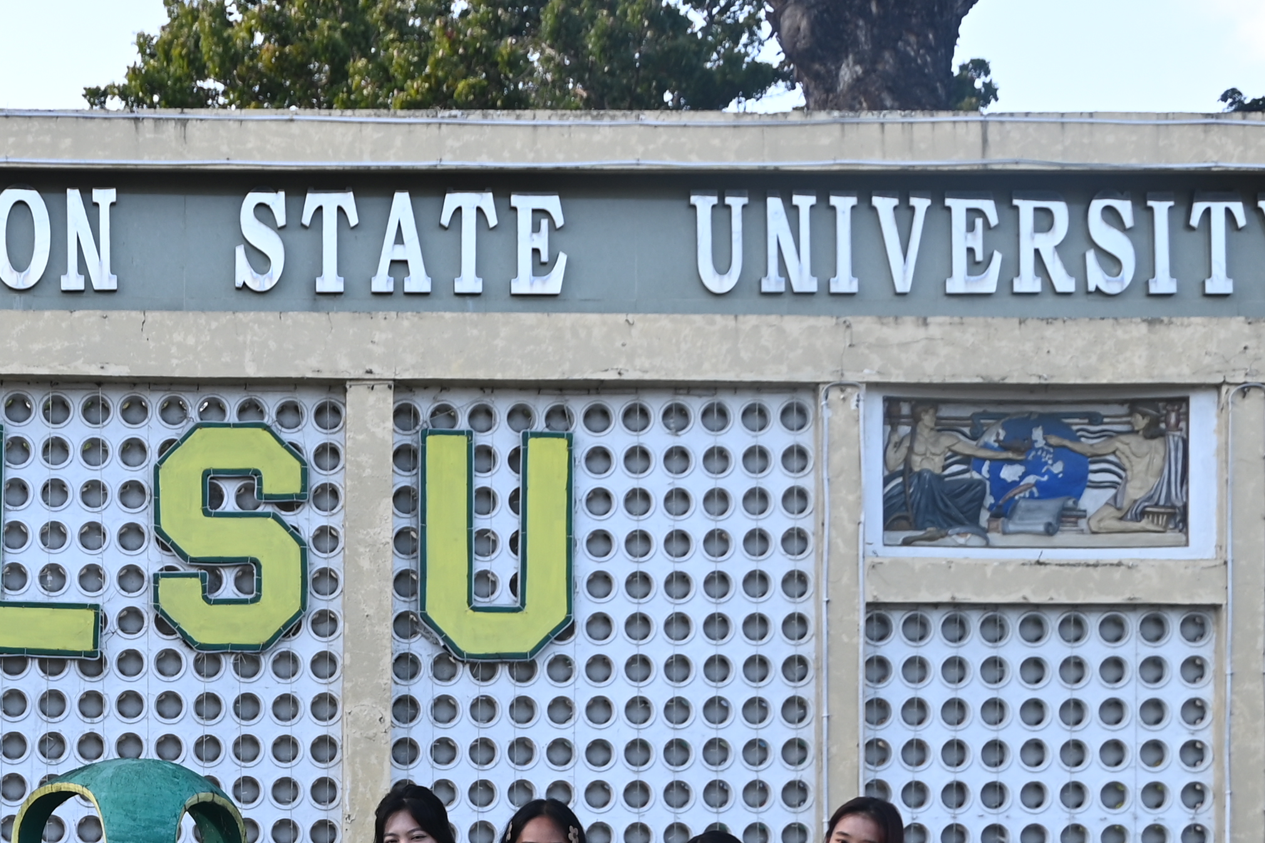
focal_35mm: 76
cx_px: 122
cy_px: 732
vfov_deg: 17.7
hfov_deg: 25.8
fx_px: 2671
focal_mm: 26
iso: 160
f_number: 5.6
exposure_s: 1/250
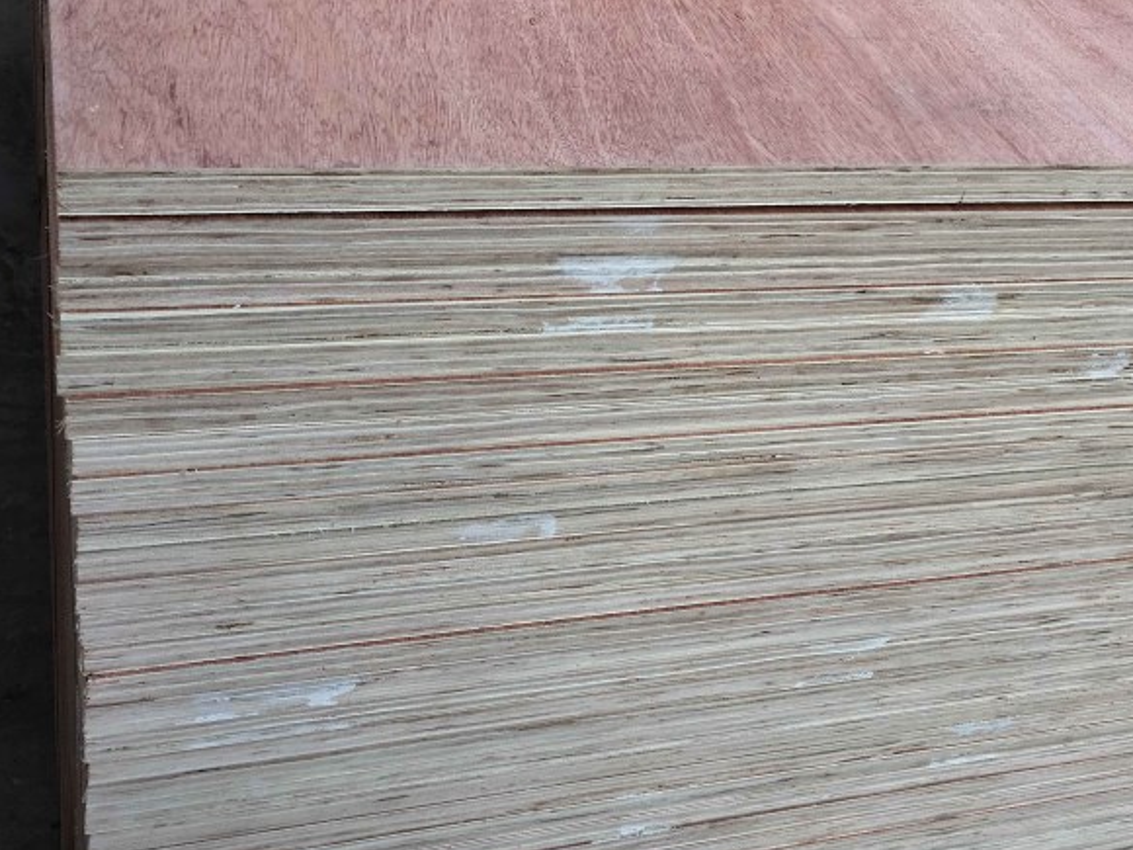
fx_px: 982
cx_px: 568
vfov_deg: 46.8
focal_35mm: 30
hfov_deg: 60.0
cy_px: 436
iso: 50
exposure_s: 1/17
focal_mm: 4.15
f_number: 2.2
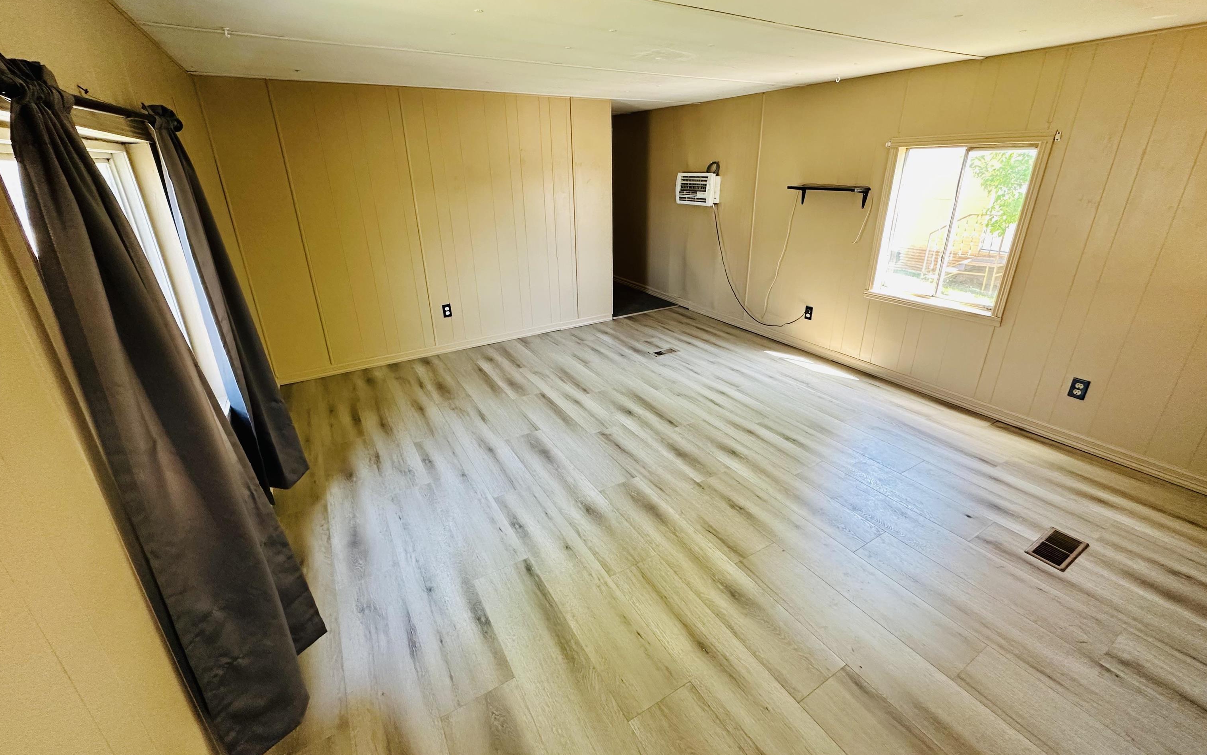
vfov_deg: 74.7
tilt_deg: -20.1
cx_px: 601
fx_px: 493
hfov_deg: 101.5
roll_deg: +1.1
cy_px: 346
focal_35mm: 15
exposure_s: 1/120
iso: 250
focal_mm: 2.22
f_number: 2.2
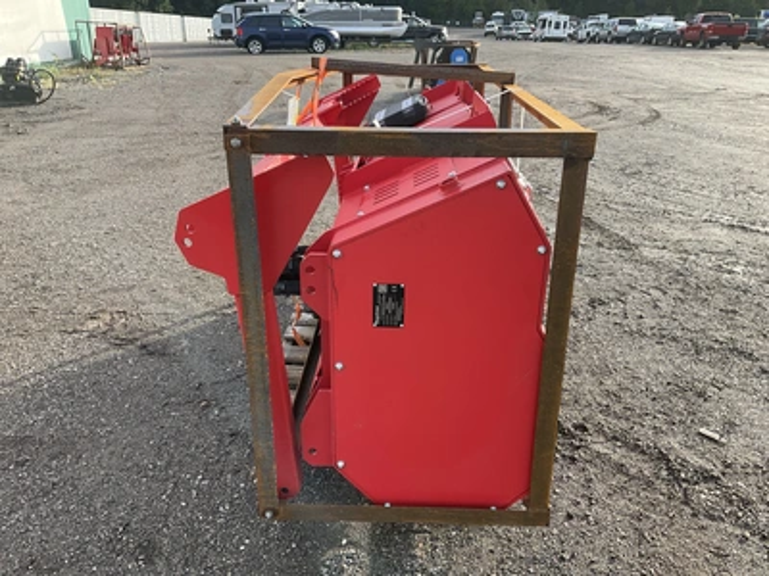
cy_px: 288
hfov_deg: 61.7
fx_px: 644
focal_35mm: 29
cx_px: 384
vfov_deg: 48.2
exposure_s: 1/412
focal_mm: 3
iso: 25
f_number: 1.8
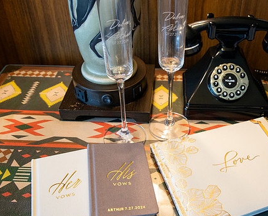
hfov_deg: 44.1
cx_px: 176
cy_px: 110
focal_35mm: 41
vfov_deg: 36.6
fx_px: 326
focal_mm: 28
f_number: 5
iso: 2500
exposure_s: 1/250
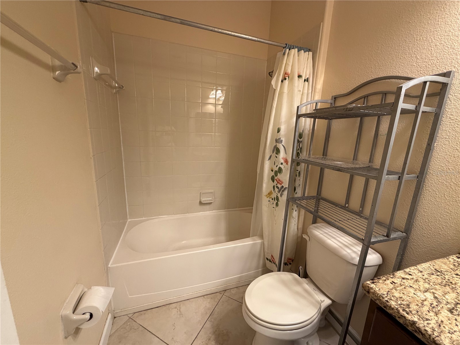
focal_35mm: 14
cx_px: 230
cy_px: 172
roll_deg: -1.9
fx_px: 186
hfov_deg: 102.1
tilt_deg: -12.0
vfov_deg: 85.7
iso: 200
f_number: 2.2
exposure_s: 1/60
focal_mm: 2.22
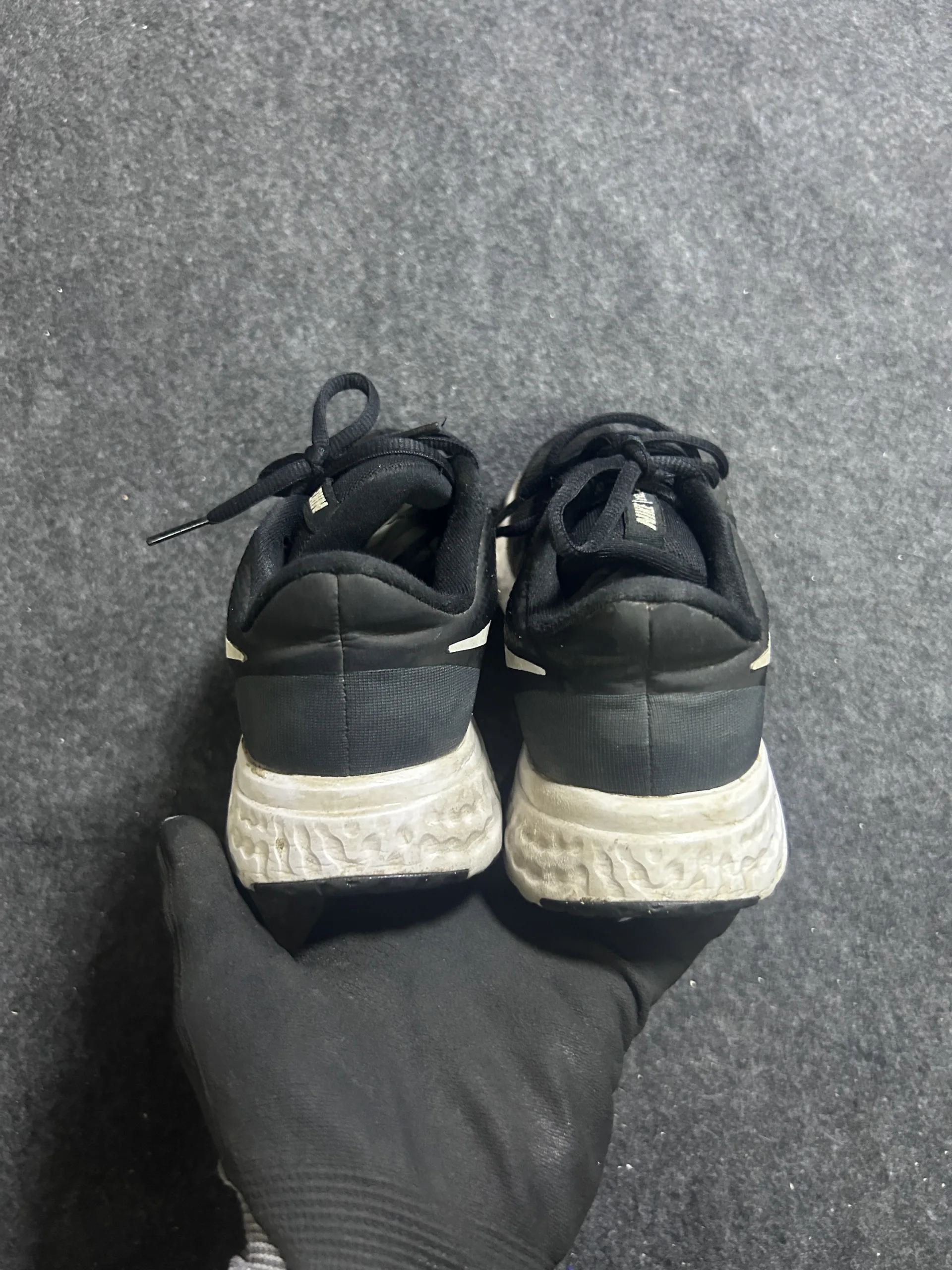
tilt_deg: -58.3
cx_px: 476
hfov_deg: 53.1
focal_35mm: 26
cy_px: 635
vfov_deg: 67.3
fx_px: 953
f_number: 1.5
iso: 400
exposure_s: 1/33
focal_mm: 5.7
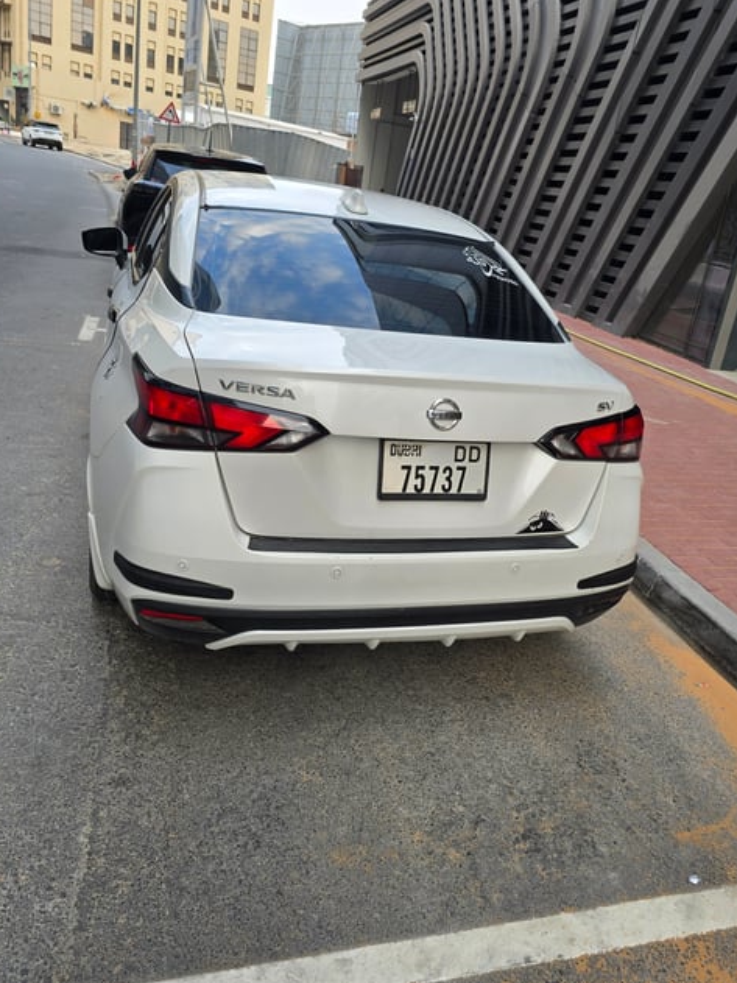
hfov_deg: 49.5
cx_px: 427
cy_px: 483
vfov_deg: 63.4
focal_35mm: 28
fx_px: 795
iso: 25
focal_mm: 6.3
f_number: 1.7
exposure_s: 1/180
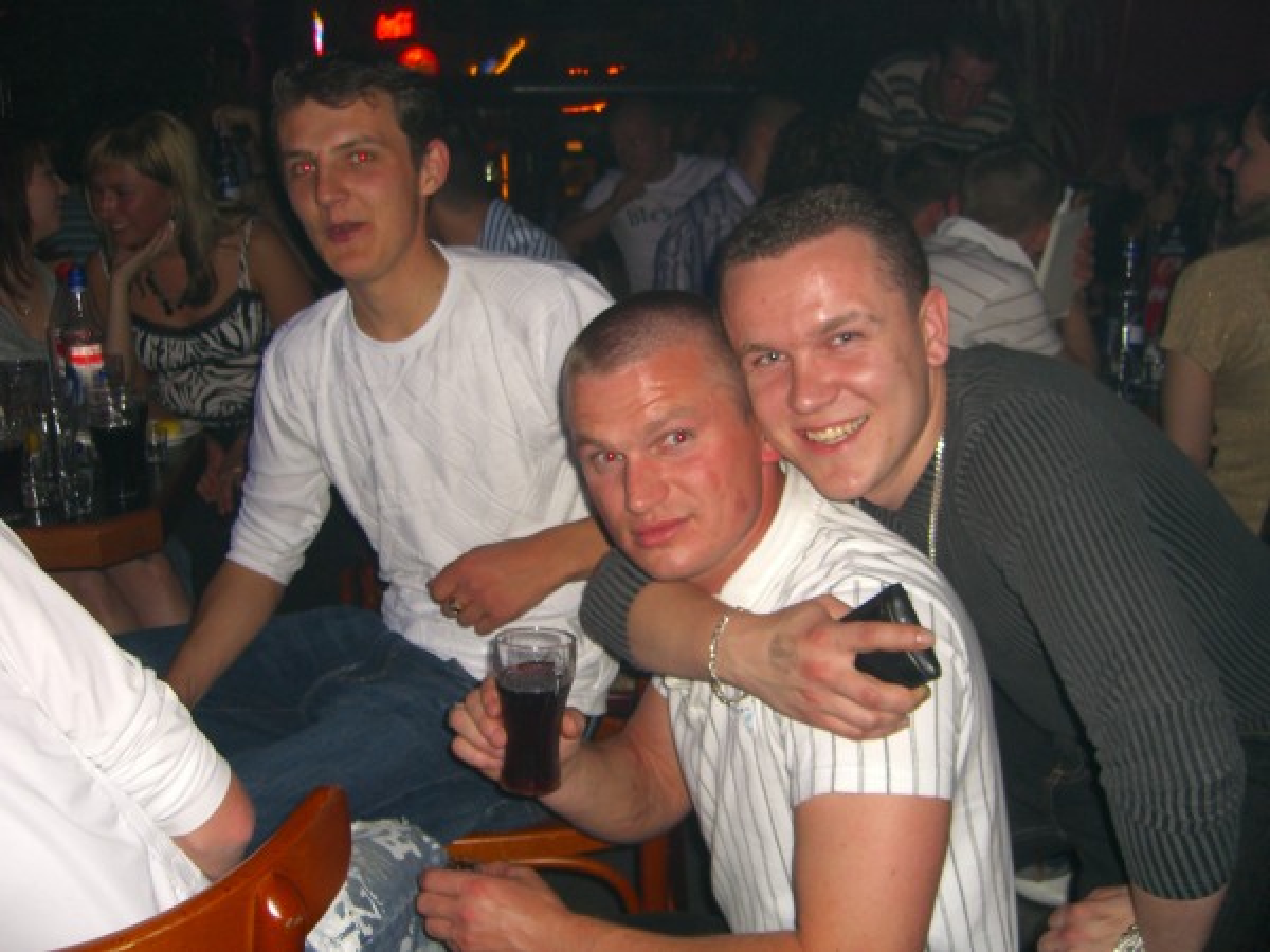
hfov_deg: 49.0
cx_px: 635
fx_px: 1394
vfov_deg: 37.7
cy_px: 476
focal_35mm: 38
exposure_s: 1/60
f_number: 2.8
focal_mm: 7.9
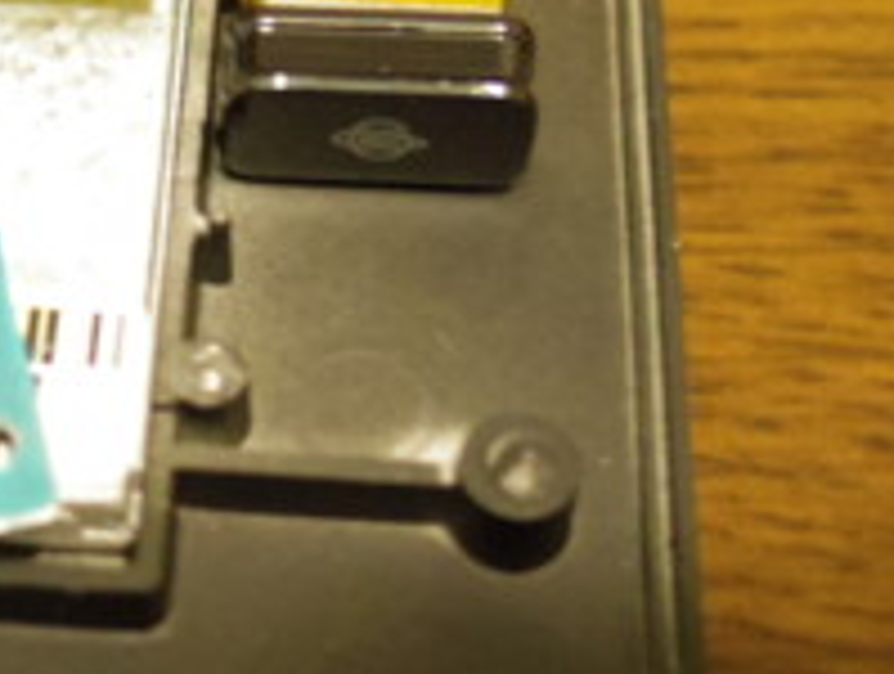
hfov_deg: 21.6
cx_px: 40
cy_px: 283
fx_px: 2277
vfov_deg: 16.8
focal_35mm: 88
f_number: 1.9
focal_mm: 8.5
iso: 3200
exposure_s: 1/25
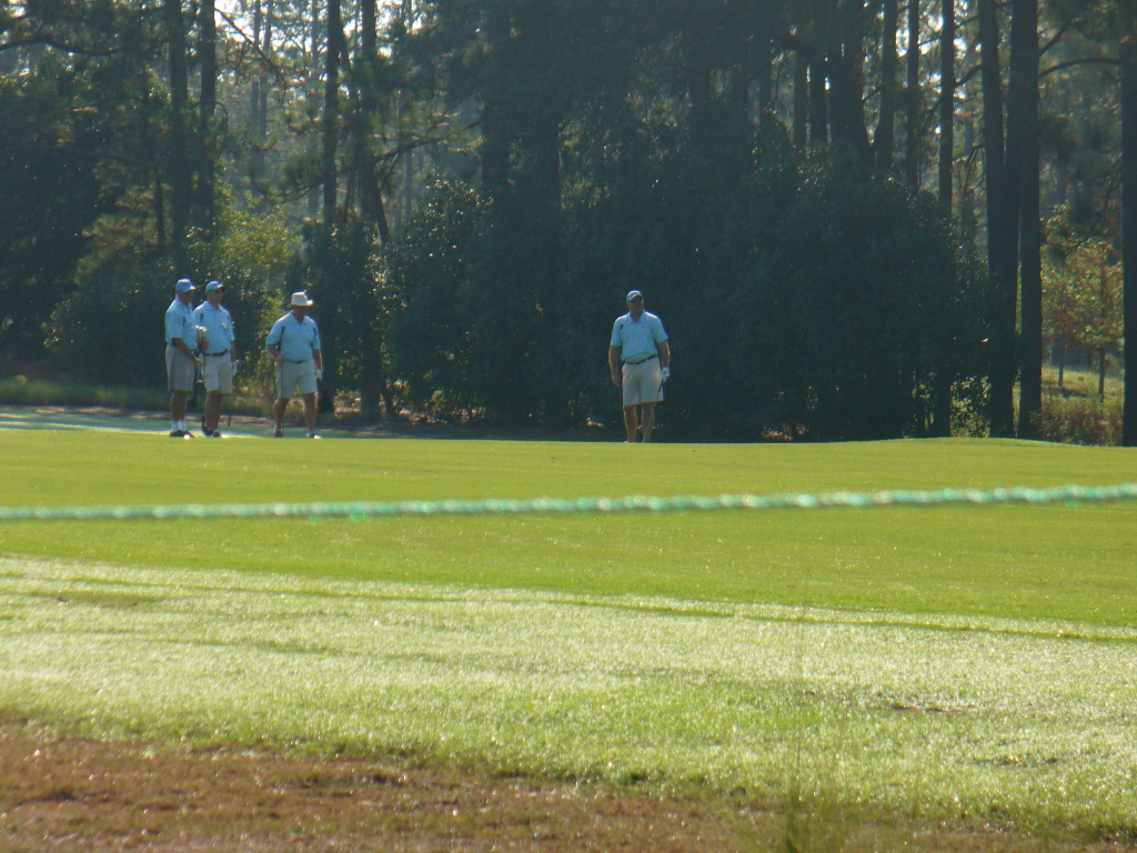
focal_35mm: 222
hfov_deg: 8.9
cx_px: 568
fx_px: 7292
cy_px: 426
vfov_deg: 6.7
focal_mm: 36.6
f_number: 4.5
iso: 80
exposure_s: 1/400
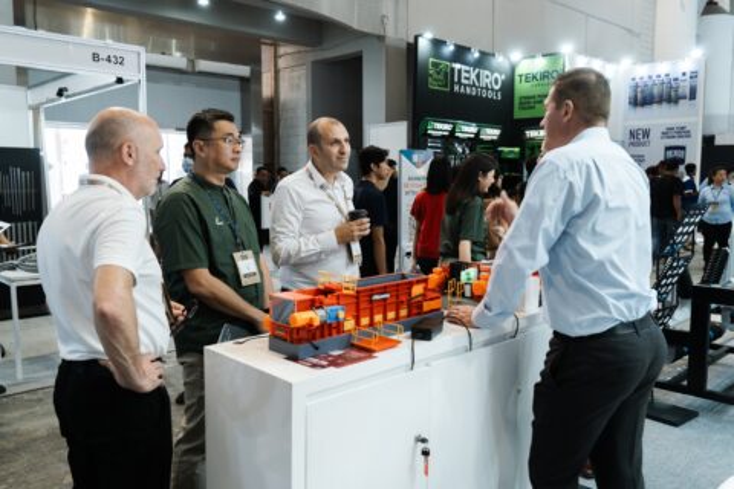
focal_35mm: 30
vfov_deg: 43.6
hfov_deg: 61.9
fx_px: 612
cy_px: 244
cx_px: 367
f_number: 4
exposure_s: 1/125
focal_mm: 30
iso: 2000
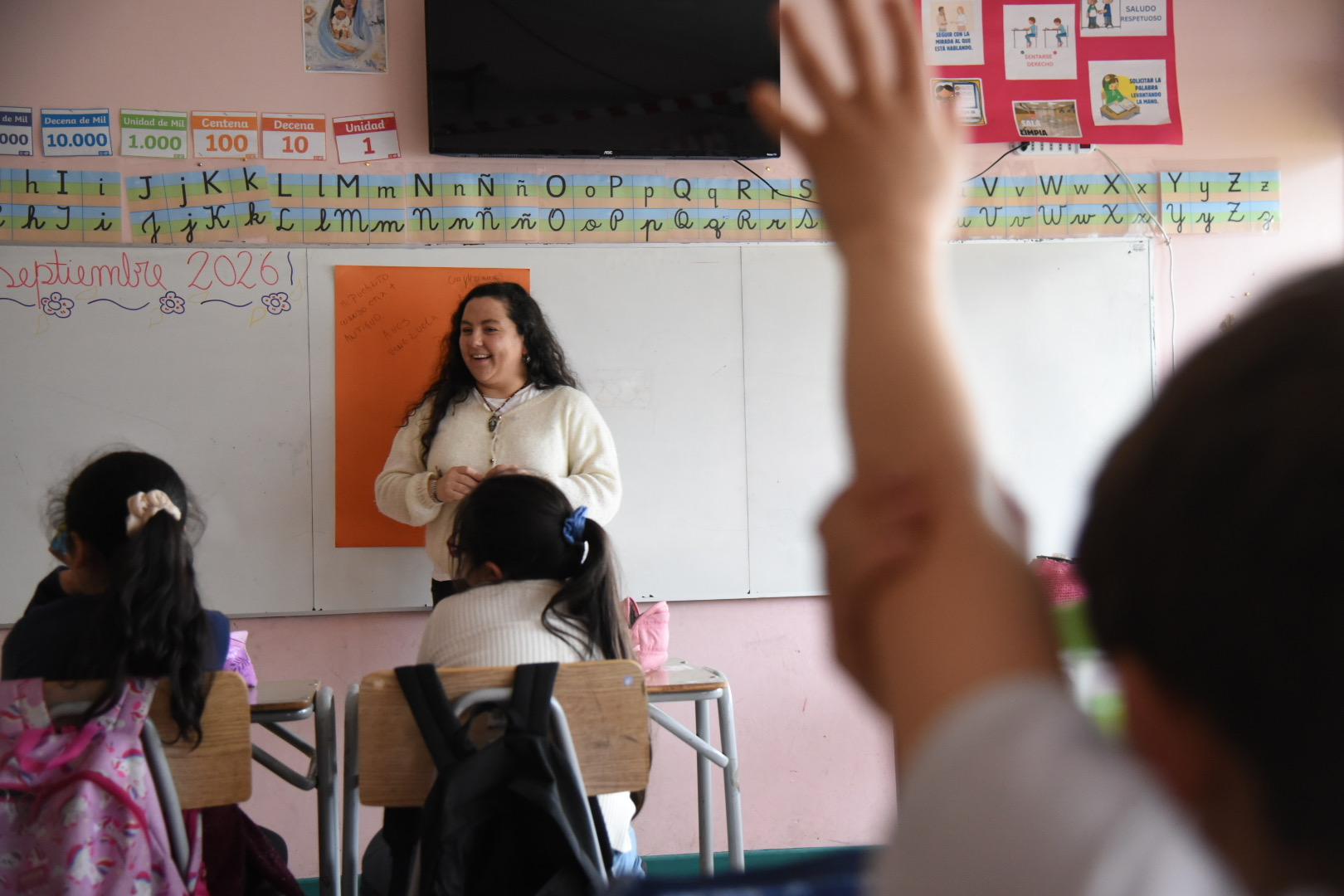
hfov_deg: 41.1
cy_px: 448
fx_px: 1792
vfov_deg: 28.1
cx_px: 672
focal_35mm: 48
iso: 3200
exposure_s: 1/160
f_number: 4
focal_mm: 48
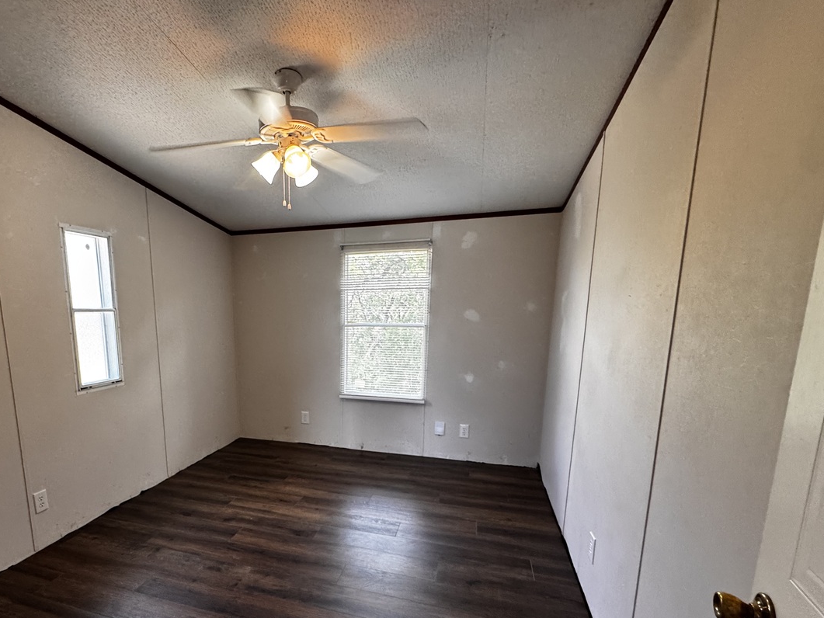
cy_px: 390
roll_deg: +0.7
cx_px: 307
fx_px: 452
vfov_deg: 67.5
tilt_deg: -10.0
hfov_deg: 83.0
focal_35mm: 19
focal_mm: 2.22
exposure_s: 1/120
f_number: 2.2
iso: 320
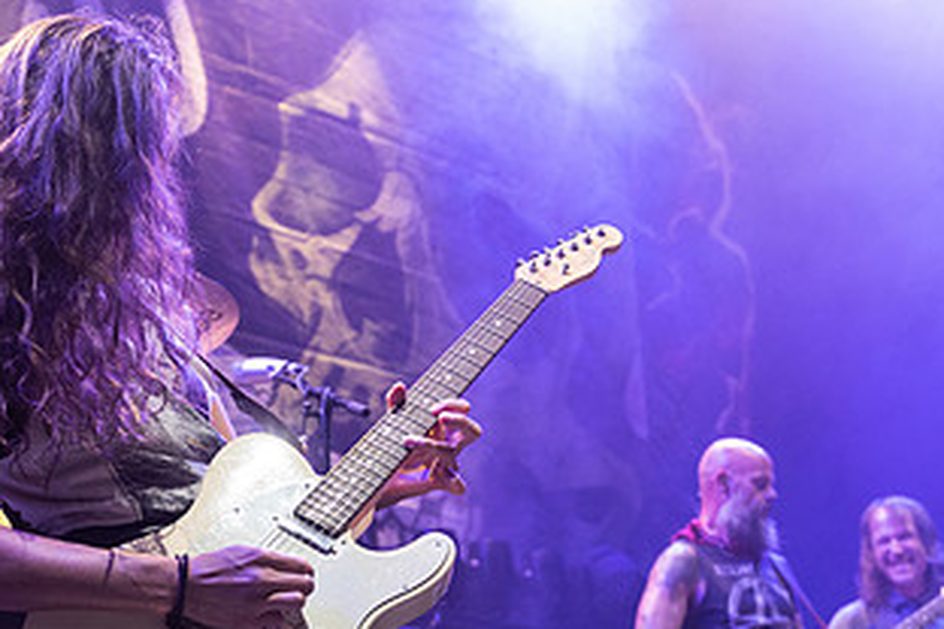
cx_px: 357
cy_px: 322
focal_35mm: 65
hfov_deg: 30.8
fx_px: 1704
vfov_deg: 20.9
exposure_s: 1/500
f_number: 3.2
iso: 3200
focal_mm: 35
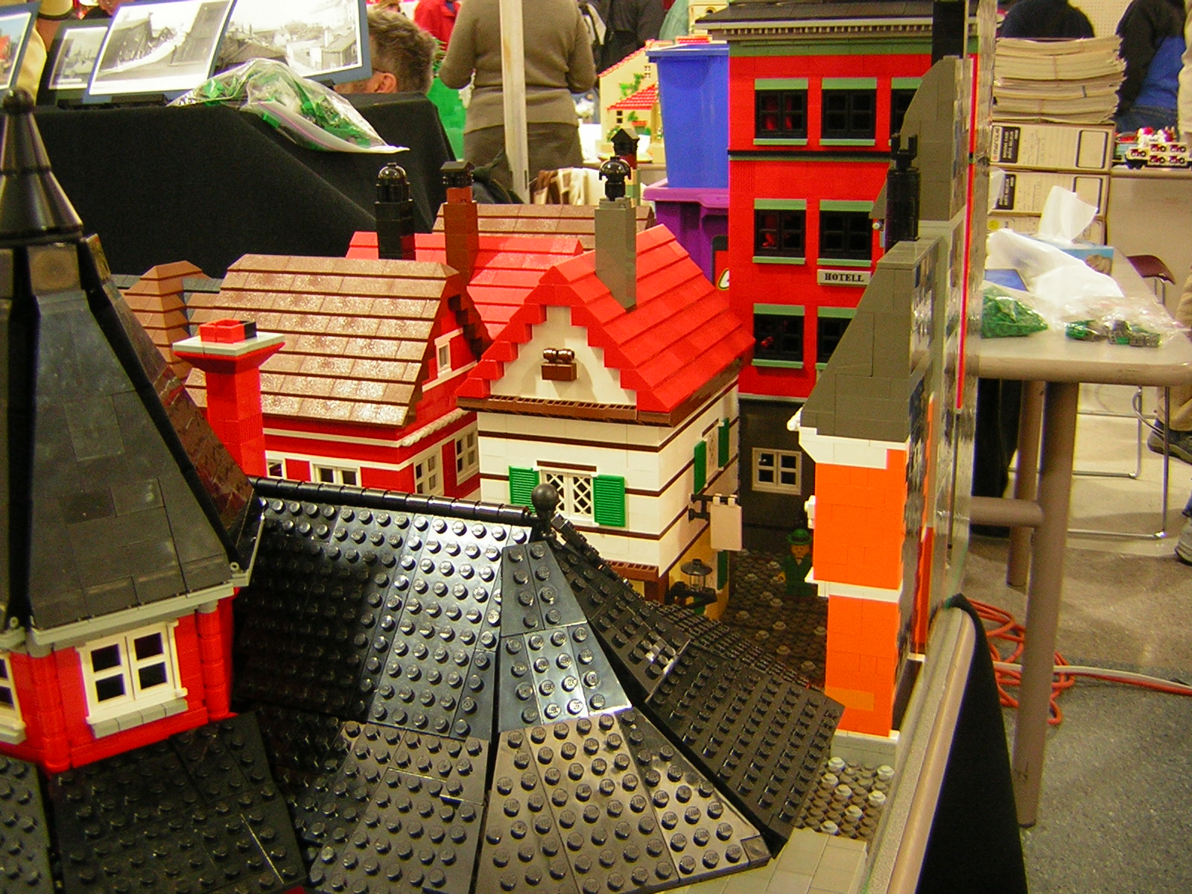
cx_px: 596
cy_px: 447
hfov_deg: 51.4
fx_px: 1240
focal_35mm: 36
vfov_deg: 39.7
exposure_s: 1/5.5
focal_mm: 4.7
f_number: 2.6
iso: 85
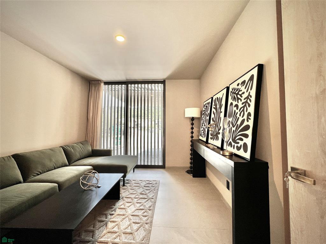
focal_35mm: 13
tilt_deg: +2.4
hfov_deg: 106.2
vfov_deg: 89.9
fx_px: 122
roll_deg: -0.5
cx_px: 163
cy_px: 122
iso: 50
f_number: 1.8
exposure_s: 1/99
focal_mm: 1.57
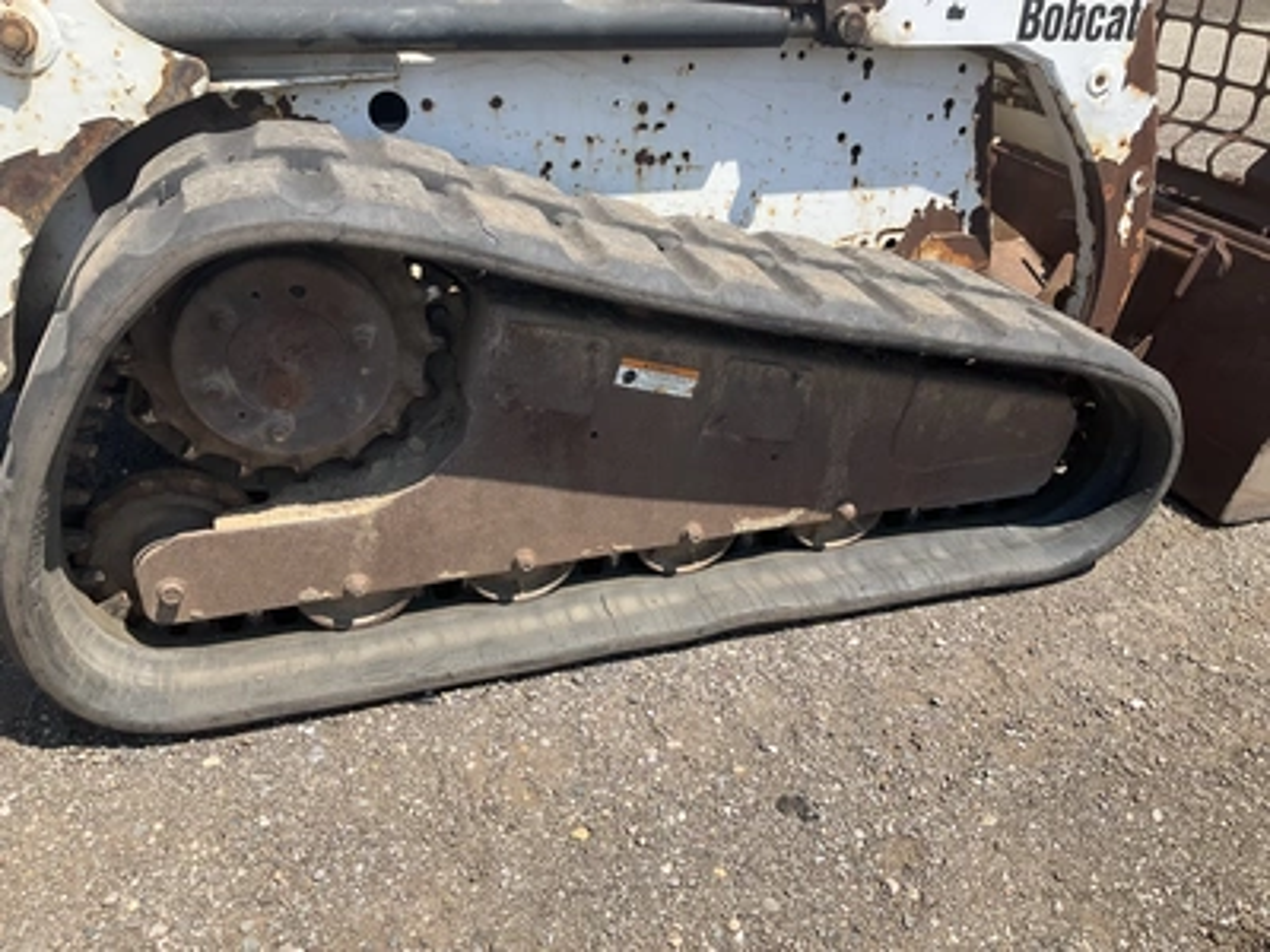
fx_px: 1064
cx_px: 635
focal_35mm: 29
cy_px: 476
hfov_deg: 61.7
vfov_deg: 48.2
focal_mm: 3
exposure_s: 1/1195
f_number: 1.8
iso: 25
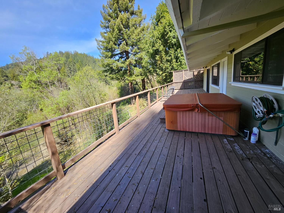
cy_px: 106
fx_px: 107
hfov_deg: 106.2
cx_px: 142
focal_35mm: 13
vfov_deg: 89.9
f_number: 2.2
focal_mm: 1.74
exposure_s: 1/335
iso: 32
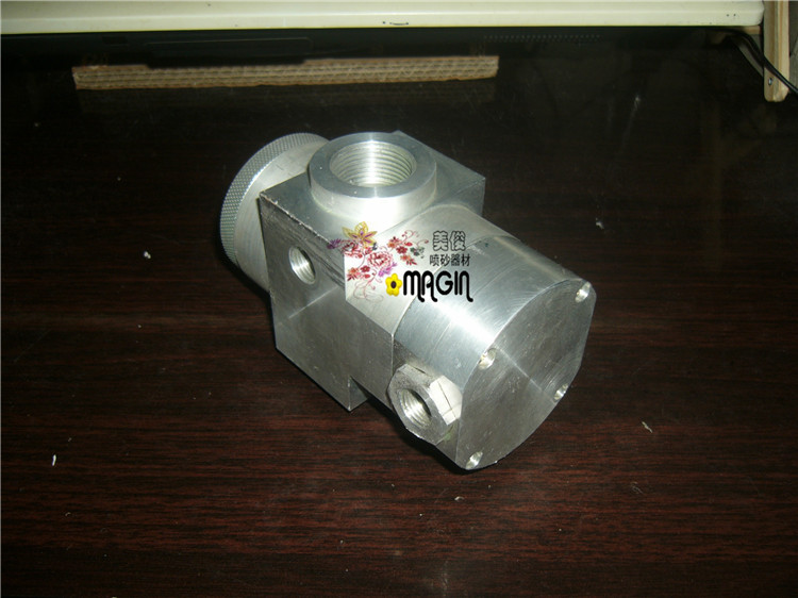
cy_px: 299
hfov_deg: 52.6
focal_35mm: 35
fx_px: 807
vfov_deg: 40.7
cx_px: 399
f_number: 2.8
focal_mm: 5.8
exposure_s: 1/60
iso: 50
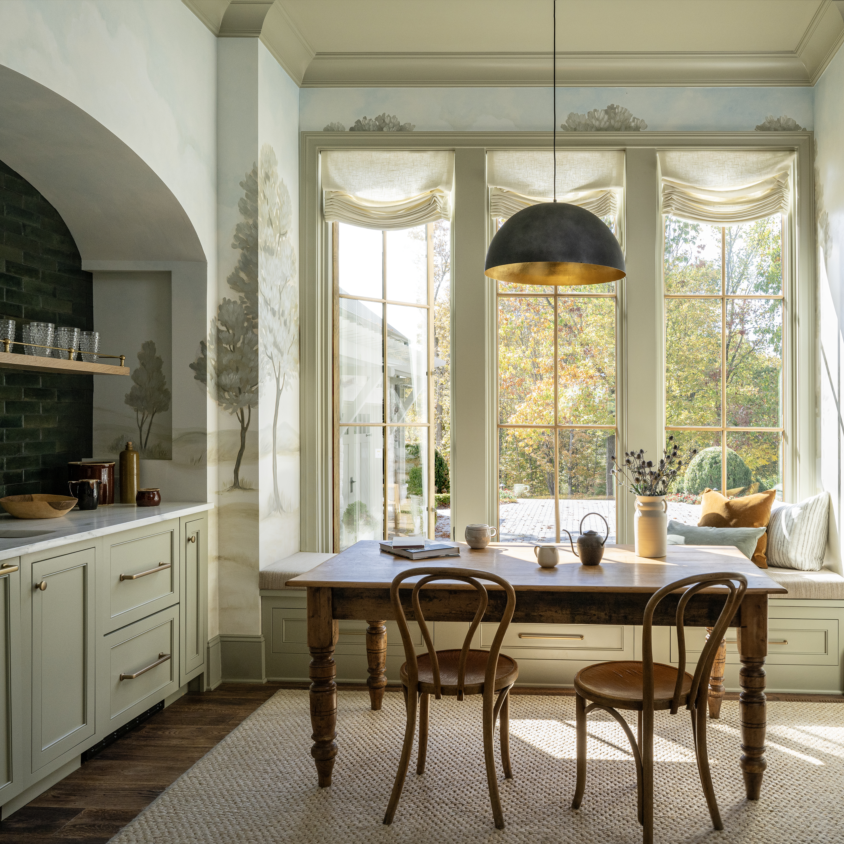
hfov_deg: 51.7
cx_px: 555
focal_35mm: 31
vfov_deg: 52.5
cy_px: 427
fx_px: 855
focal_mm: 24
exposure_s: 1/80
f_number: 9
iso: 250
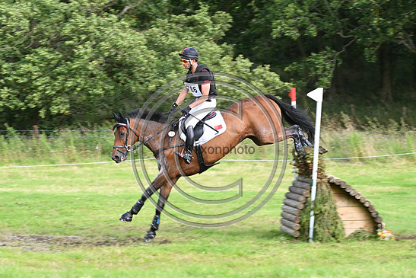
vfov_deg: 8.6
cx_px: 200
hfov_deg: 12.9
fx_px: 1838
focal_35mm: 159
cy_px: 139
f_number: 9
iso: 500
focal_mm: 150
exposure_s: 1/160
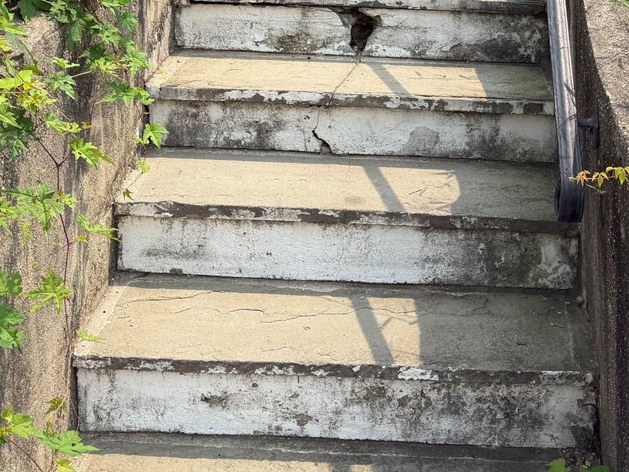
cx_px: 399
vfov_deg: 26.5
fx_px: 945
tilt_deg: -9.7
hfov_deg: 36.6
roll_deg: -1.3
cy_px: 1
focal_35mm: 52
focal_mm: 6.76
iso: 80
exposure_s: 1/2525
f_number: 1.78
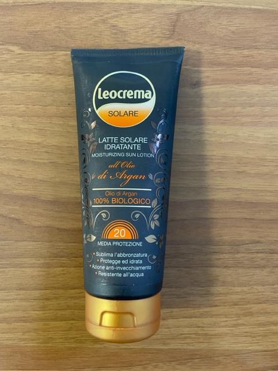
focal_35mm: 26
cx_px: 139
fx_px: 278
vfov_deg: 67.3
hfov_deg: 53.1
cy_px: 186
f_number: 1.6
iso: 400
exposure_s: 1/60
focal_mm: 4.2
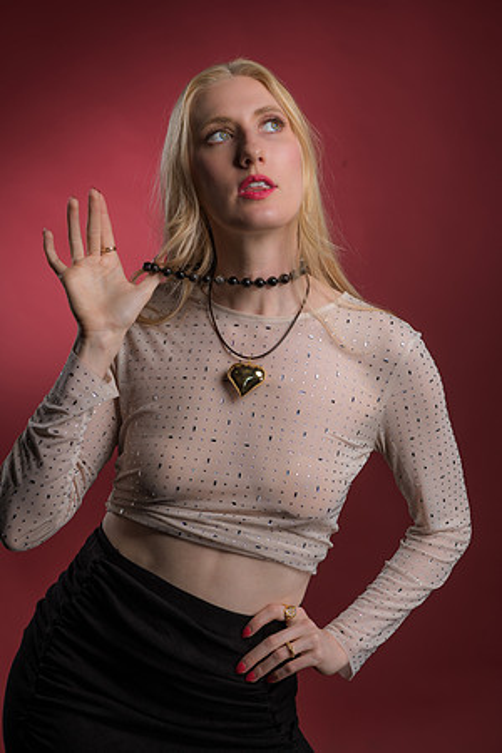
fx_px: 2196
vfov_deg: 19.5
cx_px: 251
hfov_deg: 13.0
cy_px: 376
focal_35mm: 105
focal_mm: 105
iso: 100
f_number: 9
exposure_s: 1/250
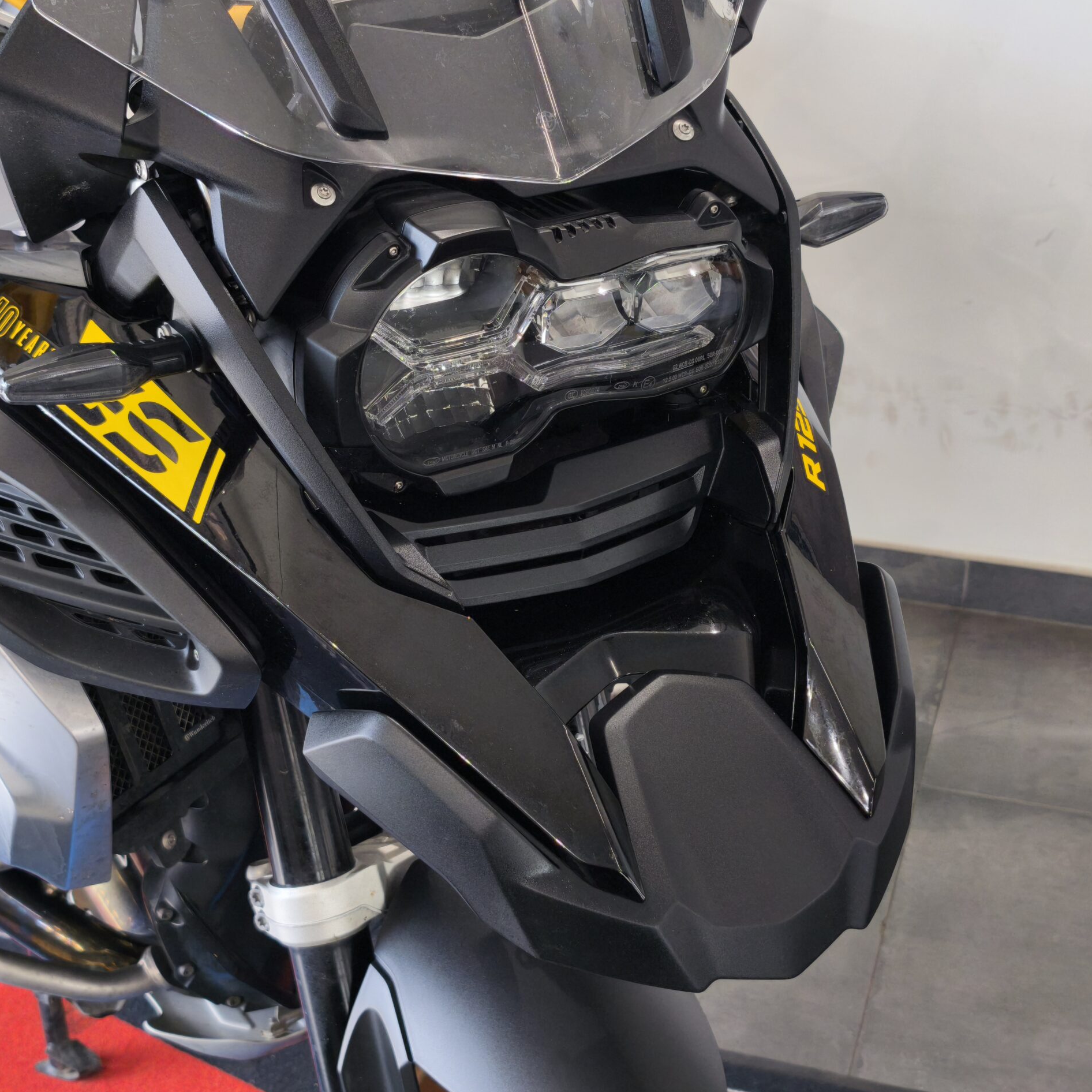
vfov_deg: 31.1
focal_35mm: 55
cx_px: 506
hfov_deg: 31.1
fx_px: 1963
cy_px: 541
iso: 50
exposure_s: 1/104
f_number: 1.6
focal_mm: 6.57
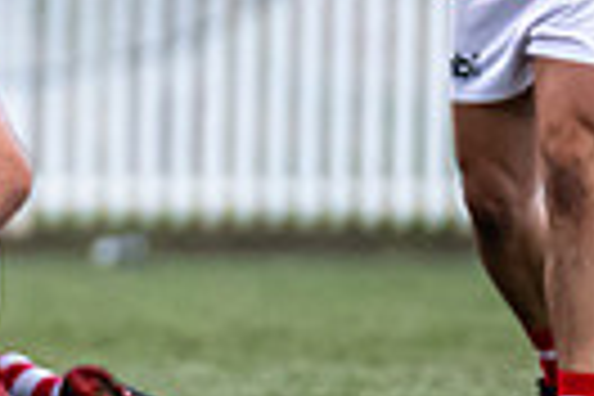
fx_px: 36627
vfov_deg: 0.6
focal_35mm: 2220
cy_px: -52
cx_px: -234
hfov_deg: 0.9
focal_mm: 300
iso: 2000
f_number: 2.8
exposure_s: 1/1250
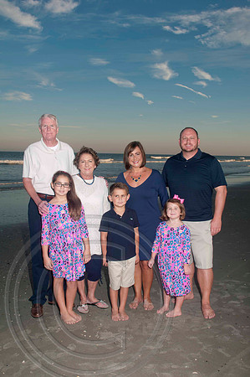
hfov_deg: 36.8
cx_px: 125
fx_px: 376
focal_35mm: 36
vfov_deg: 53.2
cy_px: 188
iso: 100
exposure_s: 1/160
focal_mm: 24
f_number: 8
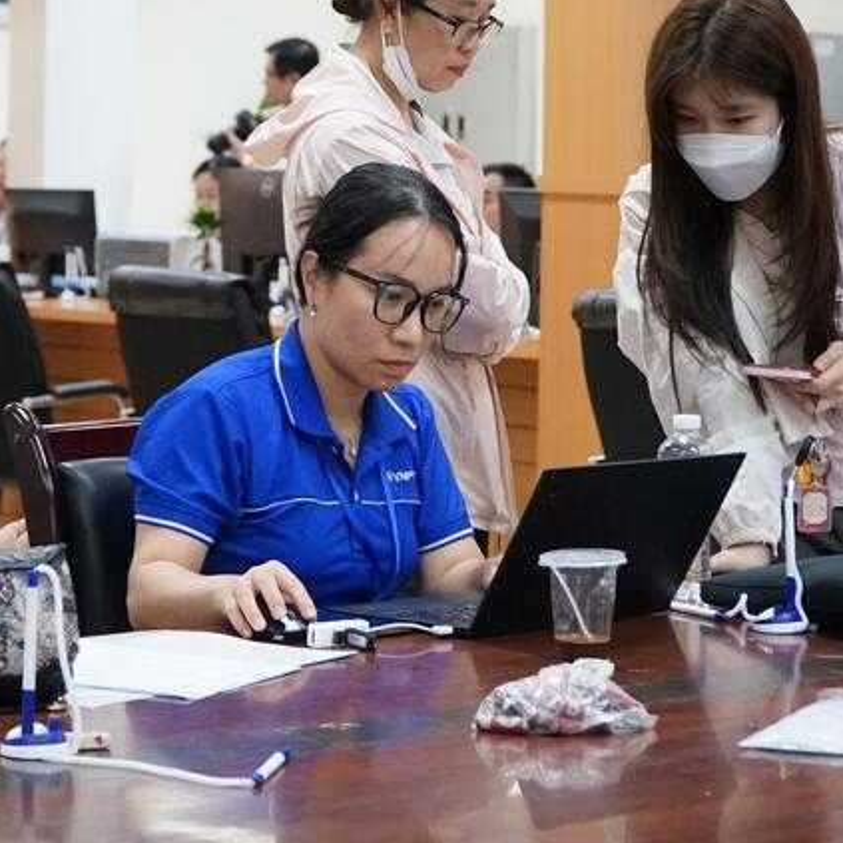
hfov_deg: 16.4
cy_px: 356
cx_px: 381
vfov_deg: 16.4
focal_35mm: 106
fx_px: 2921
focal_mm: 44
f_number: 4
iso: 3200
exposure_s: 1/160
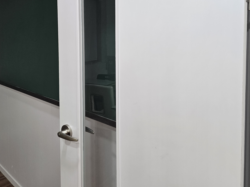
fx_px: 253
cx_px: 106
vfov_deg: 39.9
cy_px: 53
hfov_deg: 52.4
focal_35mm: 35
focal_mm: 6.3
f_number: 1.7
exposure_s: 1/120
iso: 200
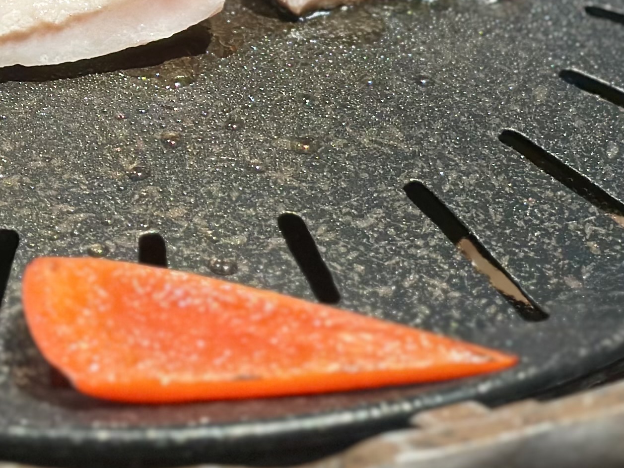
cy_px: -87
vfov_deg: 9.5
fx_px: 2776
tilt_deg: -29.8
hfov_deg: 12.7
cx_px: 95
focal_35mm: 154
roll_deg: +1.6
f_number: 1.78
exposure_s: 1/60
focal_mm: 6.86
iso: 200
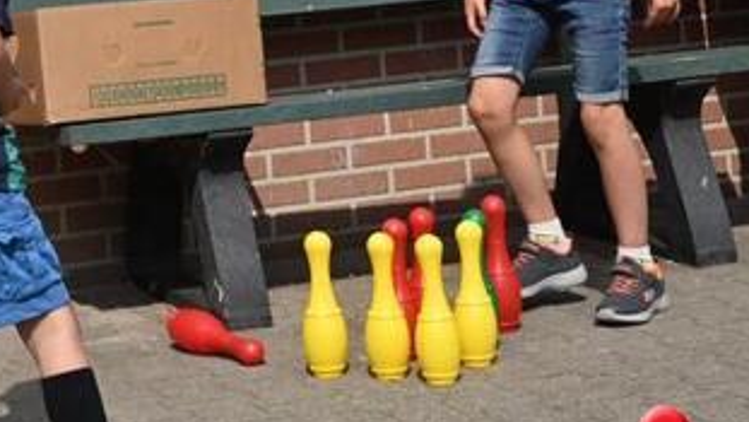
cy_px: -119
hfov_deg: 17.5
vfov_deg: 9.9
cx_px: 22
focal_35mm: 120
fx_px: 2383
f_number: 14
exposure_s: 1/800
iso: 640
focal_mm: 36
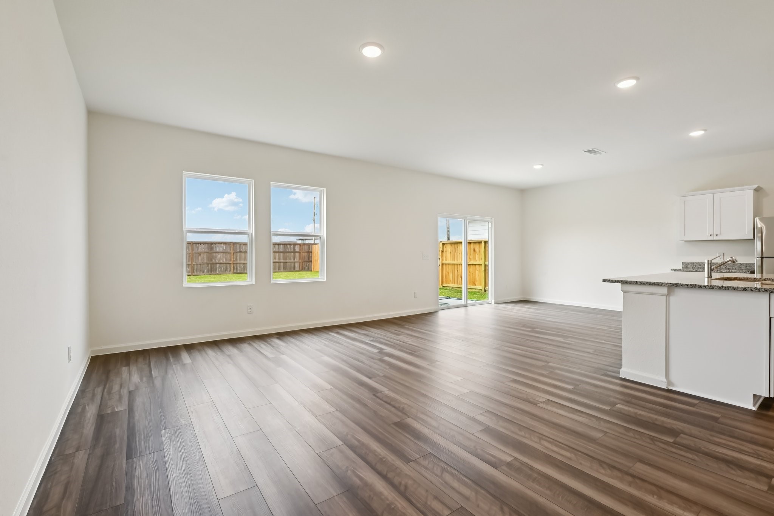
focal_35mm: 16
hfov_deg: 96.7
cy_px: 258
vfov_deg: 73.7
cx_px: 387
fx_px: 344
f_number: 8
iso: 400
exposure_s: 1/80
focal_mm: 16
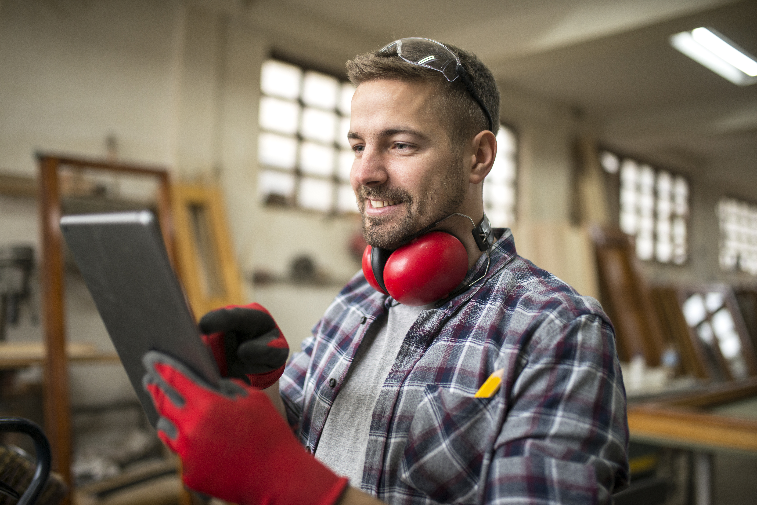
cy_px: 252
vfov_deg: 37.9
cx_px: 378
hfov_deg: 54.4
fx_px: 736
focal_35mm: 35
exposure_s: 1/400
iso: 640
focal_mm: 35
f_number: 1.4
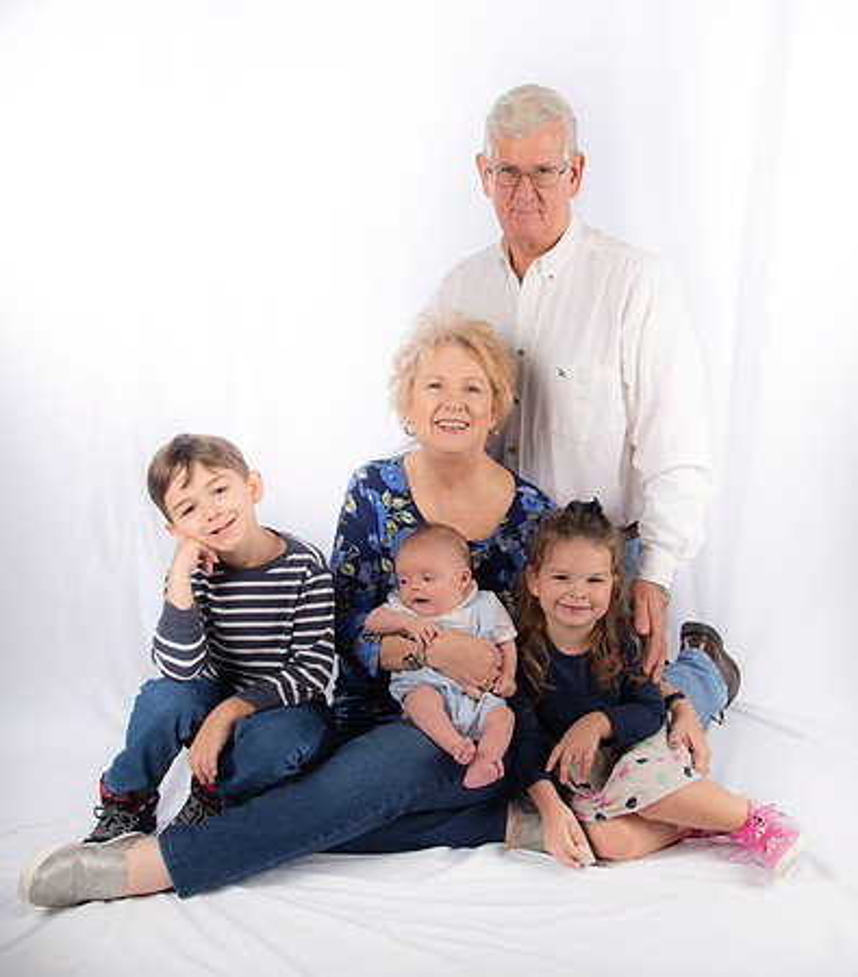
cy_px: 496
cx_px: 502
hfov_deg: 38.0
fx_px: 1243
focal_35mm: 41
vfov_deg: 42.9
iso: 100
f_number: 5.6
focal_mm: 30
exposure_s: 1/200
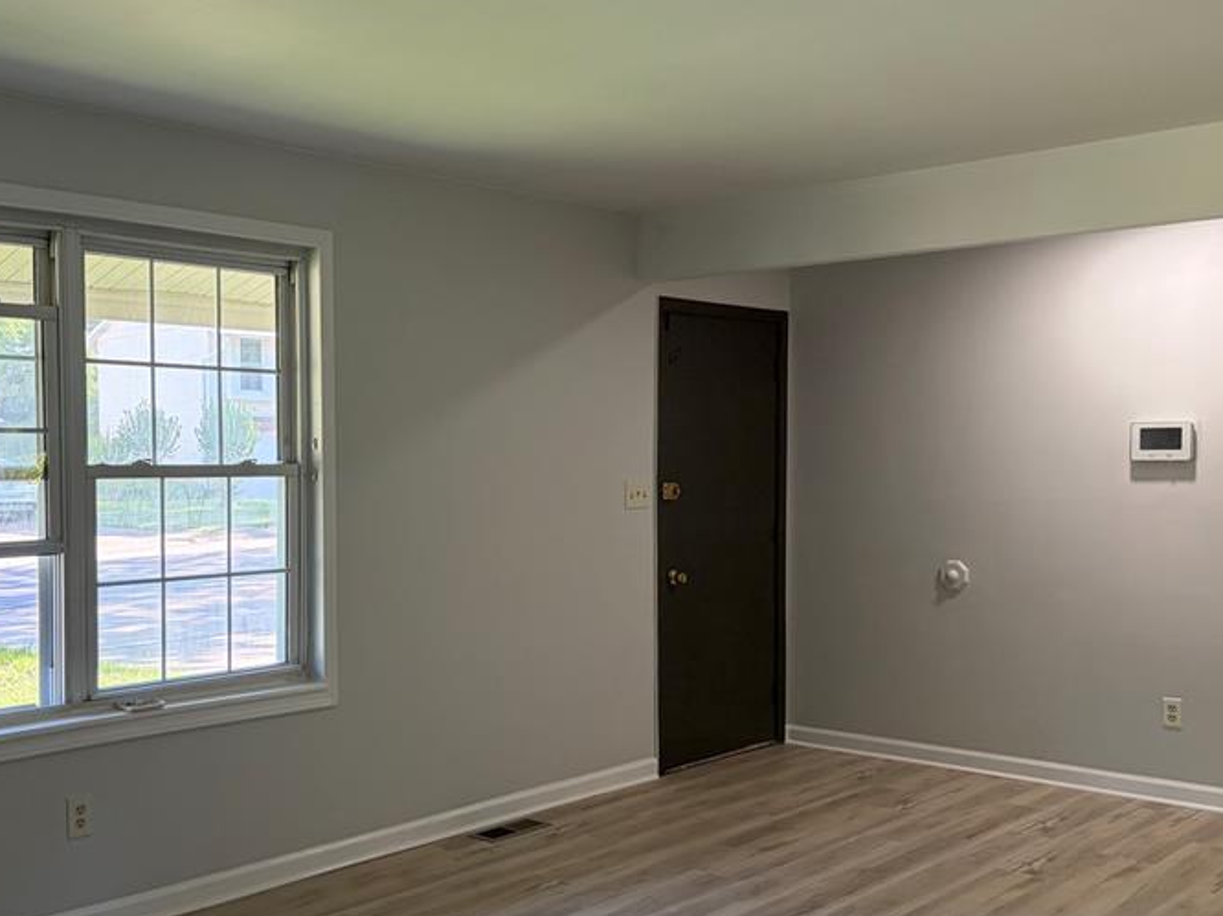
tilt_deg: -2.7
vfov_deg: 35.9
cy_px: 514
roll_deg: +0.6
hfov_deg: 46.3
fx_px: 1413
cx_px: 446
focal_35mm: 40
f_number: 1.6
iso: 125
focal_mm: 5.96
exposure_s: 1/89
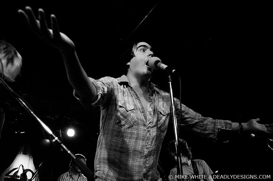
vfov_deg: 43.6
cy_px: 90
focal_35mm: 30
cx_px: 136
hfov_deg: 62.0
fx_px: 227
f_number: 3.5
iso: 800
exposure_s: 1/60
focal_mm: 20
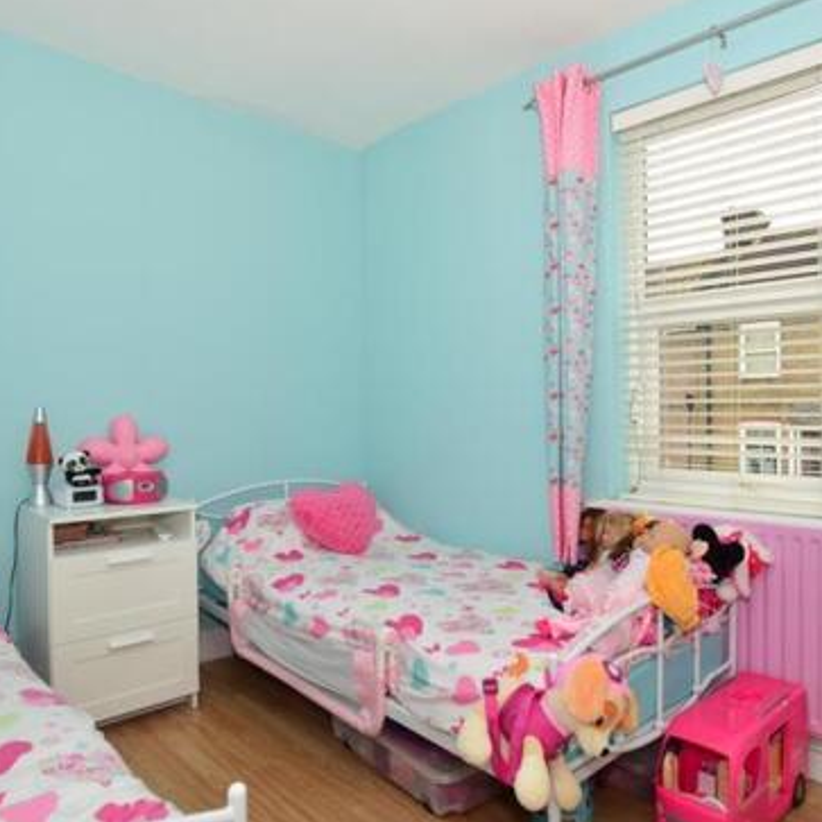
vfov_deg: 67.3
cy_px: 413
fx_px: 618
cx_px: 430
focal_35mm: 23
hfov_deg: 67.2
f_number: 7.1
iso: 200
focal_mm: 10
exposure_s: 1/160
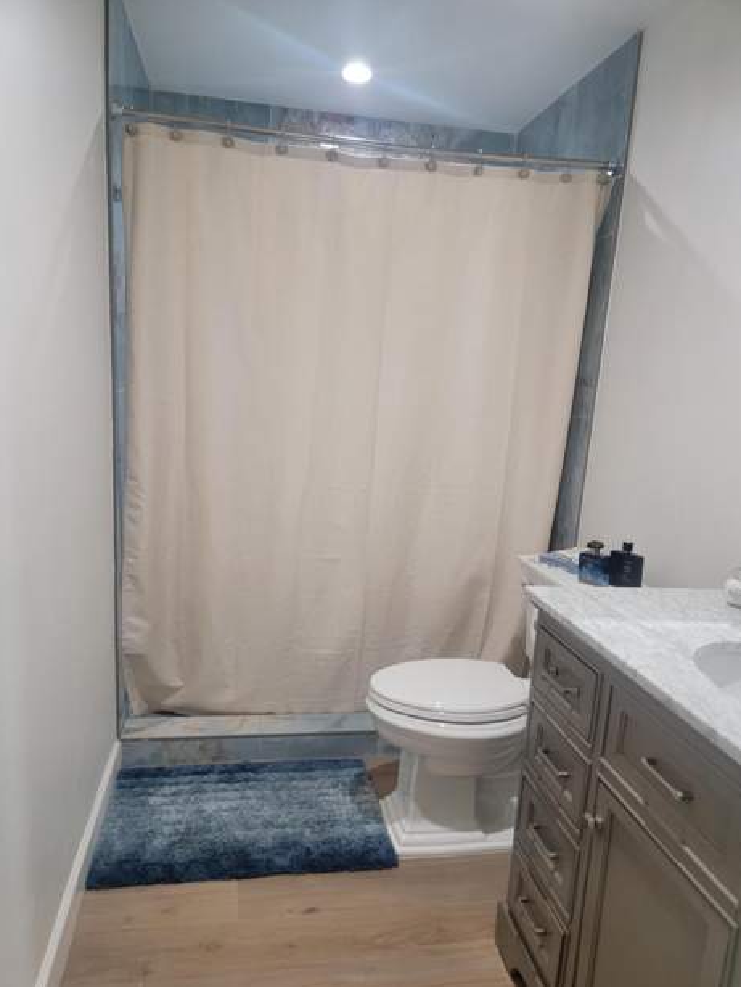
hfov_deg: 54.9
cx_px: 379
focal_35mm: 25
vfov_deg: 69.4
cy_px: 508
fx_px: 713
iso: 250
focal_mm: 6.7
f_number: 1.8
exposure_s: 1/60
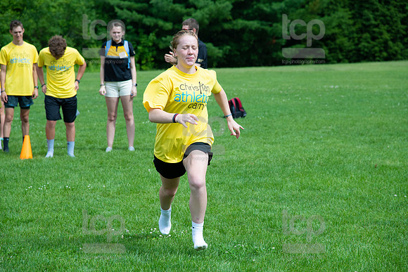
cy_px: 136
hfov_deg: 17.1
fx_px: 1360
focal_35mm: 120
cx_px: 204
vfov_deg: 11.4
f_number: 5.6
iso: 320
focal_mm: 120
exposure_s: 1/1250
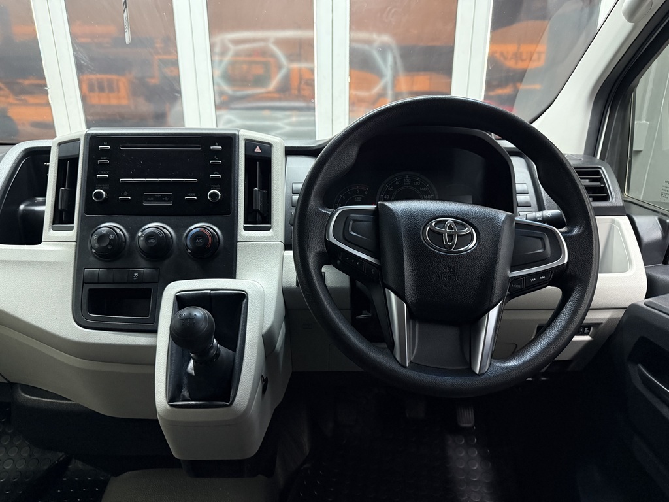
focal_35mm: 24
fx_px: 464
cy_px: 251
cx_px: 334
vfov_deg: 56.8
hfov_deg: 71.6
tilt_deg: -19.3
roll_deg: -0.3
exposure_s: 1/41
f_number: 1.78
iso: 800
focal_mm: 6.76
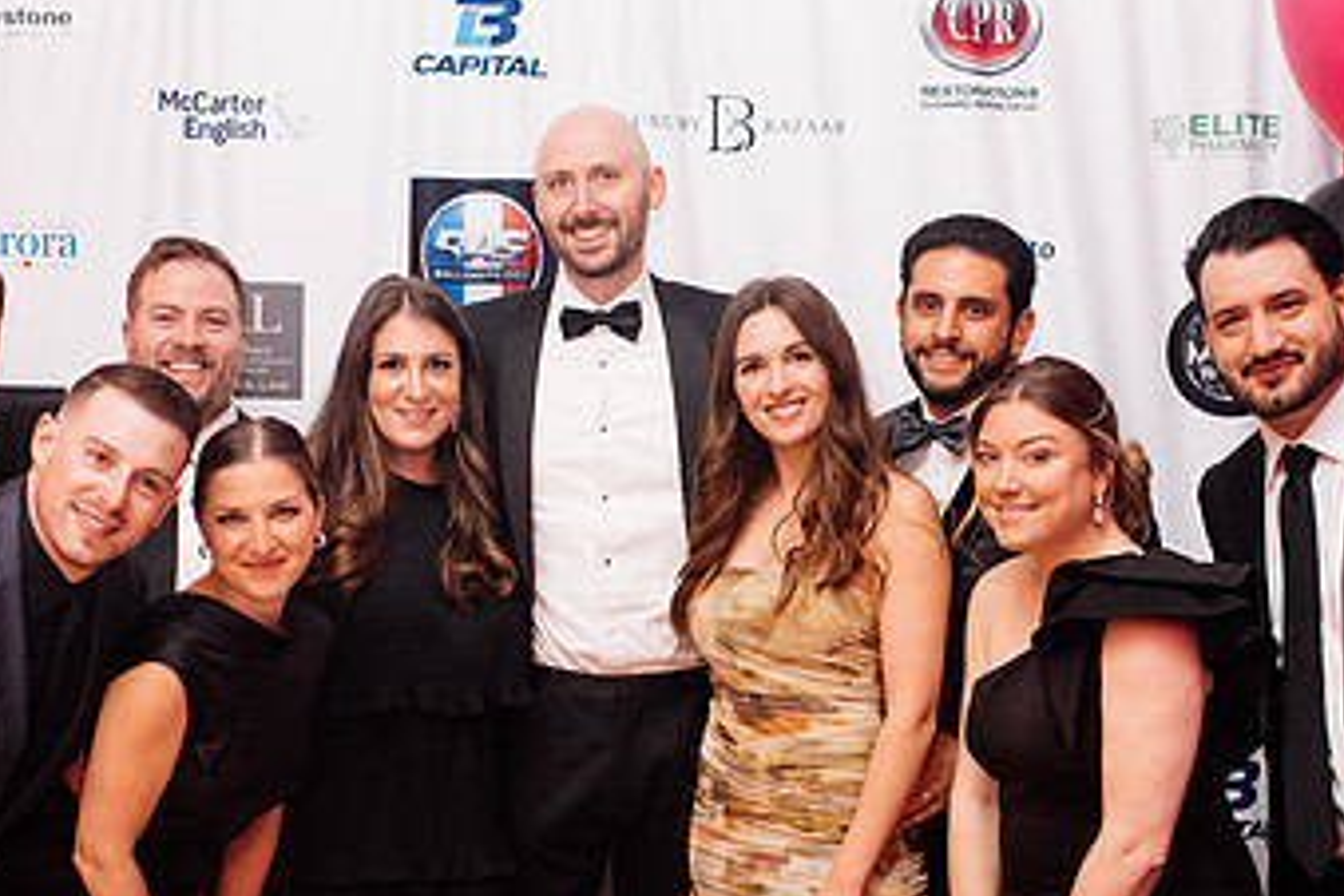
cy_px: 628
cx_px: 667
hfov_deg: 29.2
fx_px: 2576
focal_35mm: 69
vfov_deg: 19.6
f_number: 2.8
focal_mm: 35
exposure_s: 1/200
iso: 2500
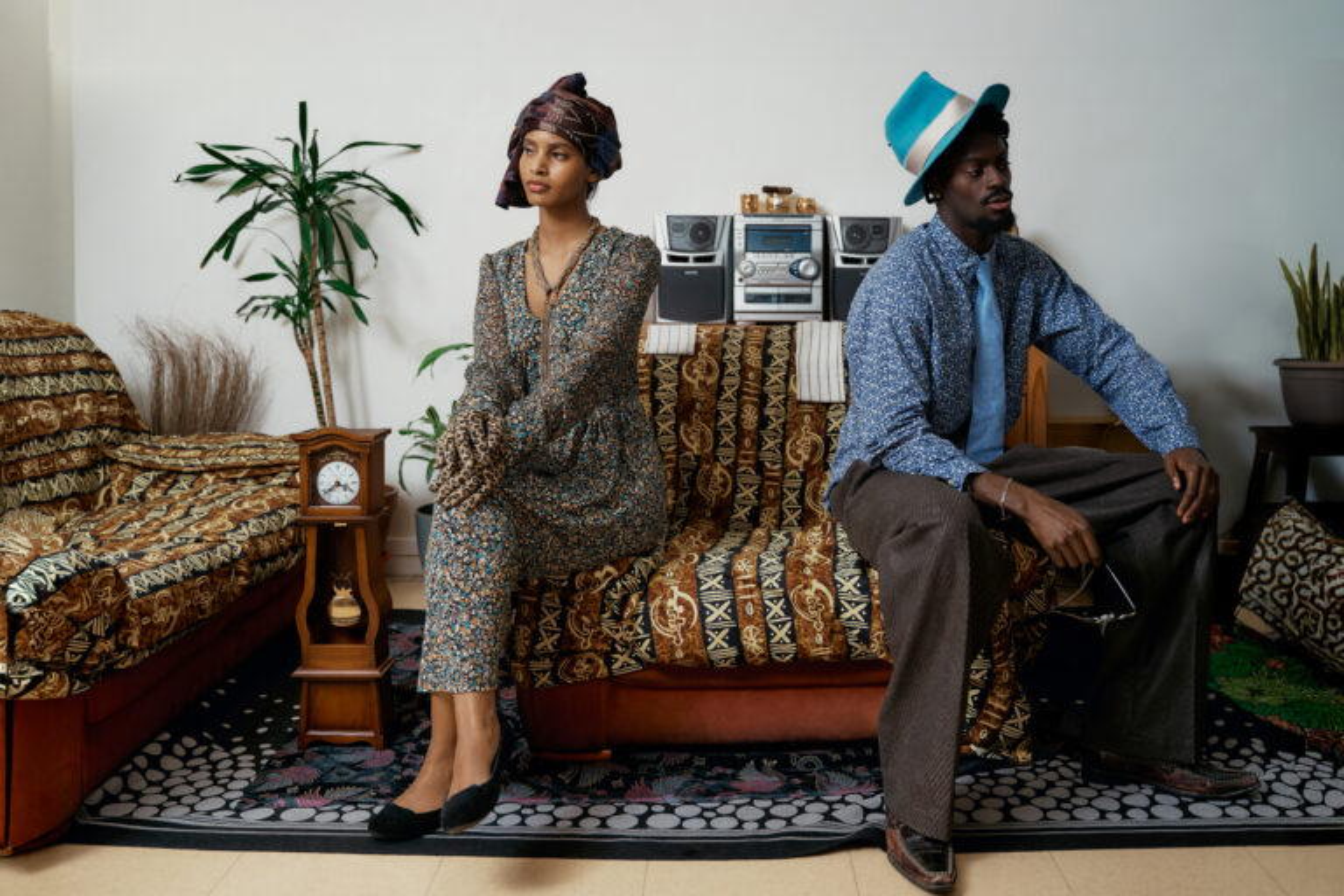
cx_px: 672
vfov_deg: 42.0
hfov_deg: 59.8
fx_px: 1168
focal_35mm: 31
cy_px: 448
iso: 125
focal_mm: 31.3
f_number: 2.8
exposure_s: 1/160
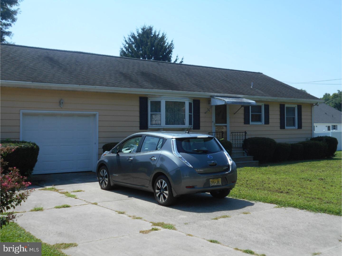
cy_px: 128
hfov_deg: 43.9
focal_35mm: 43
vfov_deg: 33.6
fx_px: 425
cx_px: 171
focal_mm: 7.7
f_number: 4.2
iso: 80
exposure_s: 1/640
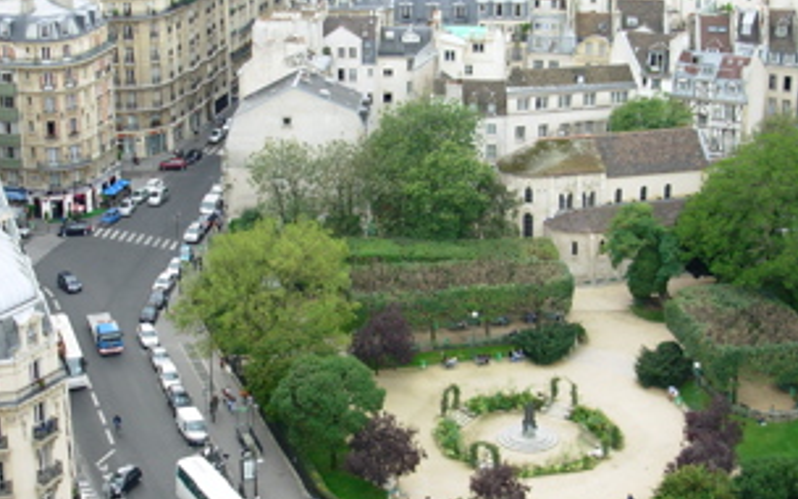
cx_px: 412
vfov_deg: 16.1
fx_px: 1762
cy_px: 234
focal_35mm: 81
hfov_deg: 25.5
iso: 50
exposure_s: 1/148
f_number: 3.3
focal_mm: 9.5
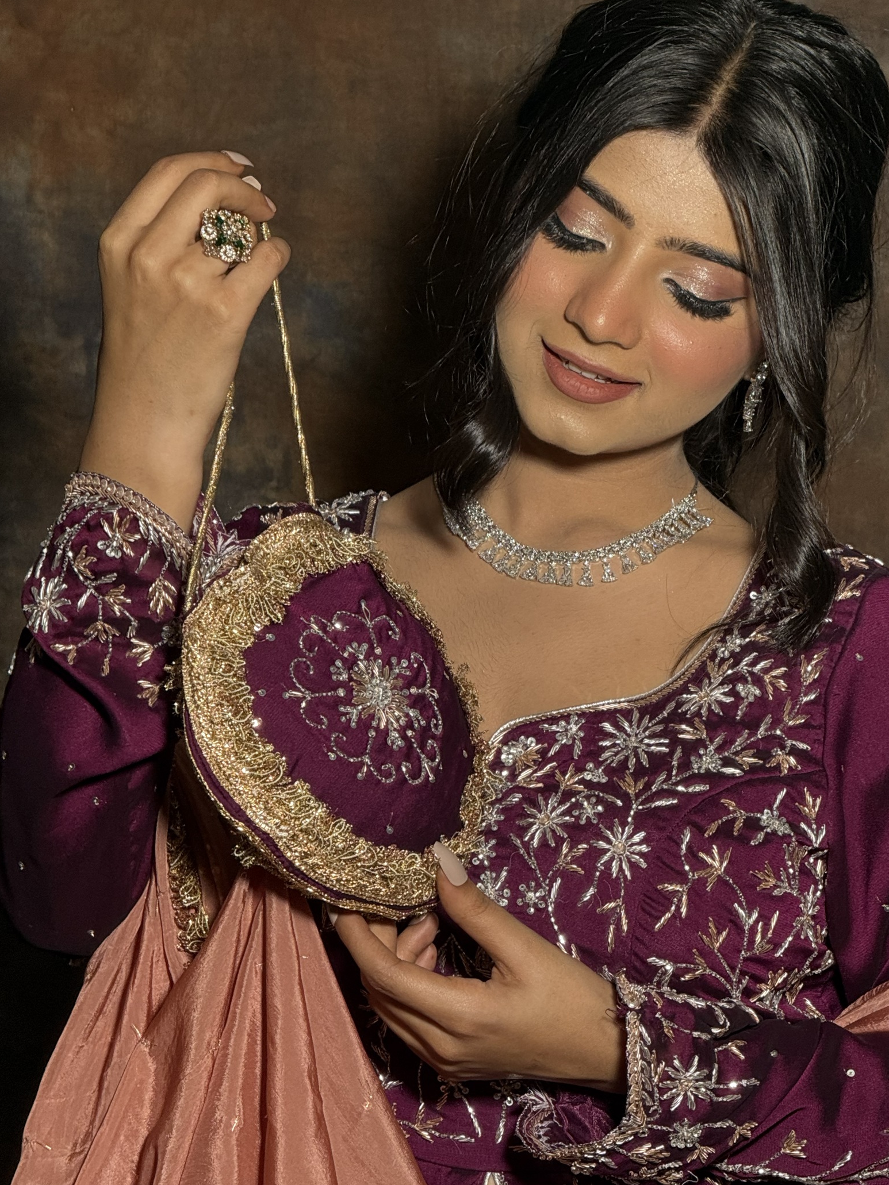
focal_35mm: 149
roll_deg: +0.8
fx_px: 5103
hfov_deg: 10.0
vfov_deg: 13.2
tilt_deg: -3.8
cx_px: 484
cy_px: 699
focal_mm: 15.66
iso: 160
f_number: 2.8
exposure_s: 1/50
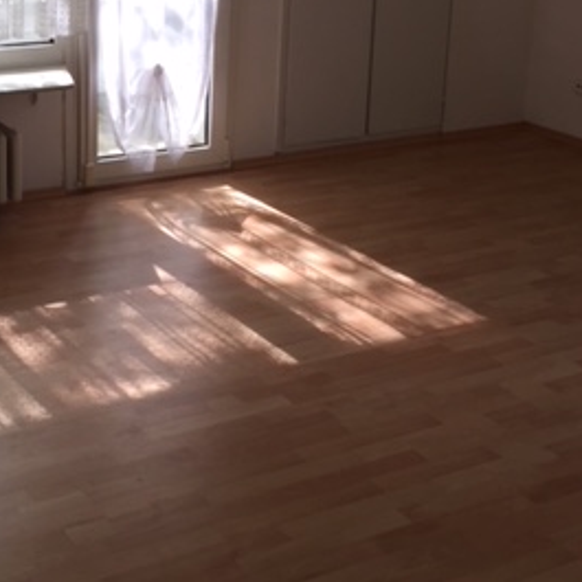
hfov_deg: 27.3
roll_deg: +0.4
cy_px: 130
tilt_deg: -15.0
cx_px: 130
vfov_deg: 27.3
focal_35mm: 62
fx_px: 1179
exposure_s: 1/115
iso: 32
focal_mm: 4.15
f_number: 2.2
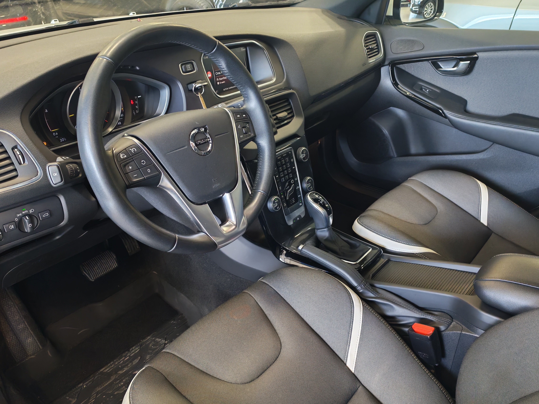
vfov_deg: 45.4
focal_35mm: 31
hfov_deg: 58.4
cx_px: 270
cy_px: 202
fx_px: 483
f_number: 1.9
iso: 1250
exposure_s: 1/100
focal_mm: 6.12
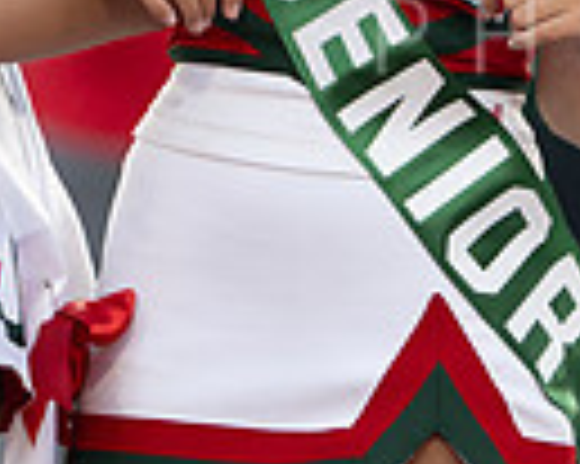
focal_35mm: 2590
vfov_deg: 0.6
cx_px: 900
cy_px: 60
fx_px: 44426
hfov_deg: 0.7
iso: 560
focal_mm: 400
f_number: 2.8
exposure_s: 1/1000
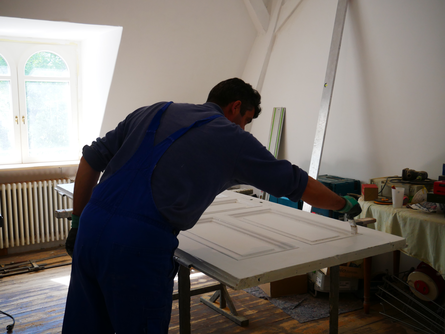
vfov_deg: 36.0
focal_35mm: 40
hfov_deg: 46.8
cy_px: 167
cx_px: 222
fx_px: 514
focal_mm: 20
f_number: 4.1
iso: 400
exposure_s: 1/100
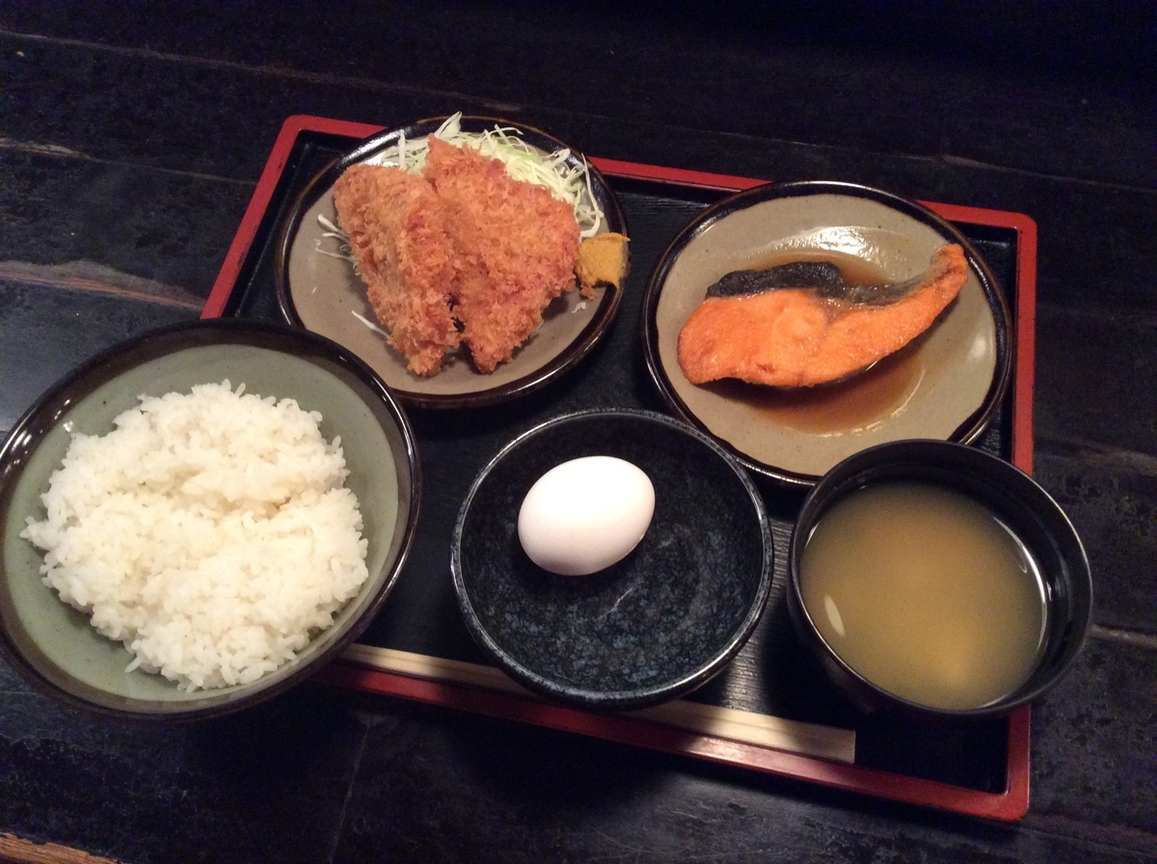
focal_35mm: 32
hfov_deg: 56.9
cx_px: 578
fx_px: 1068
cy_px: 432
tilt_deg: -63.3
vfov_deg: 44.0
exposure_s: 1/24
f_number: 2.4
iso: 320
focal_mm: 3.3
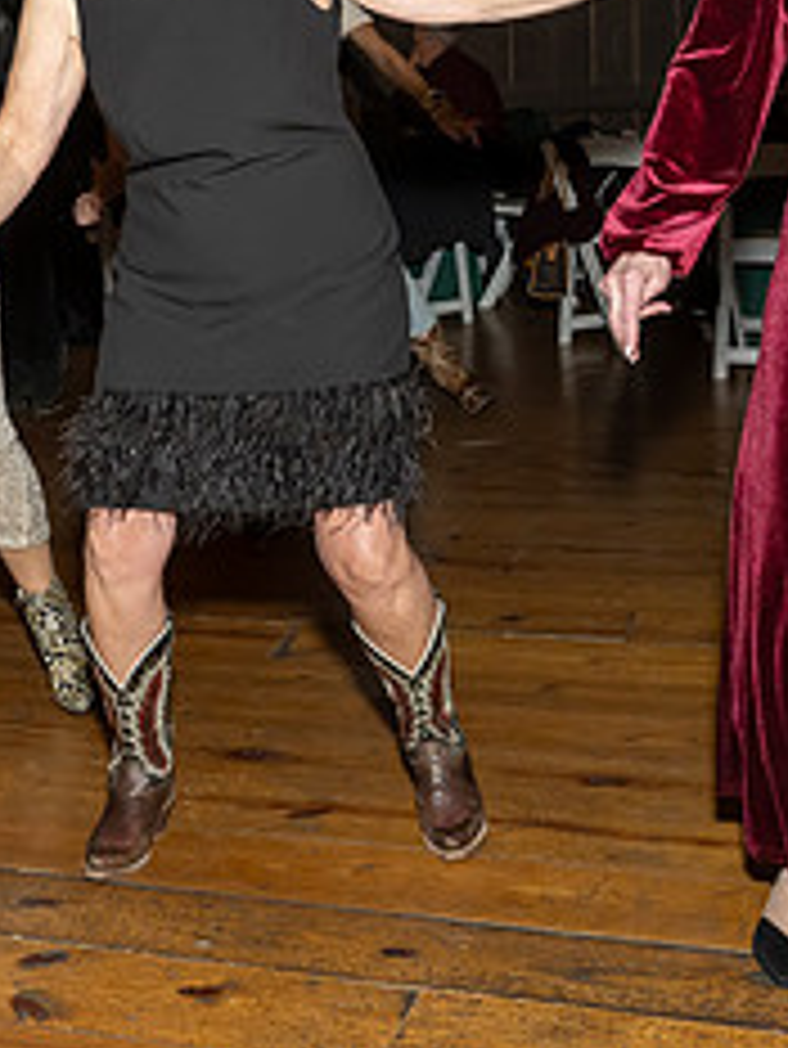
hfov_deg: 22.8
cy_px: 324
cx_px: 88
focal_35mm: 63
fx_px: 1910
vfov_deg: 30.4
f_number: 8
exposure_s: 1/250
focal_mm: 17
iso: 640
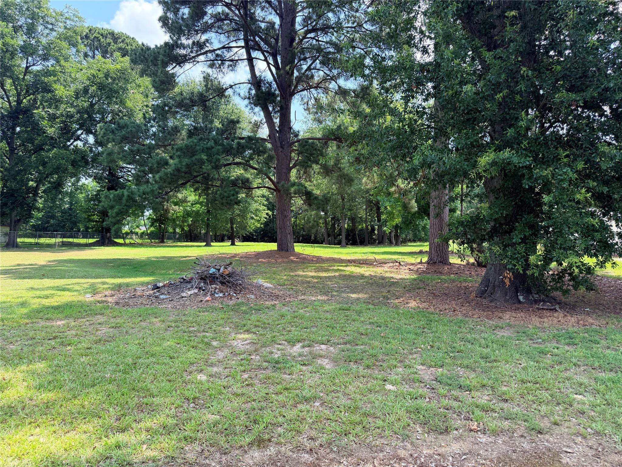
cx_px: 311
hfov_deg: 71.6
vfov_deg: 56.8
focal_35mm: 24
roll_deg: +0.7
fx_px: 431
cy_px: 234
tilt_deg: +0.3
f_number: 1.78
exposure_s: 1/1139
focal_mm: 6.76
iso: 100
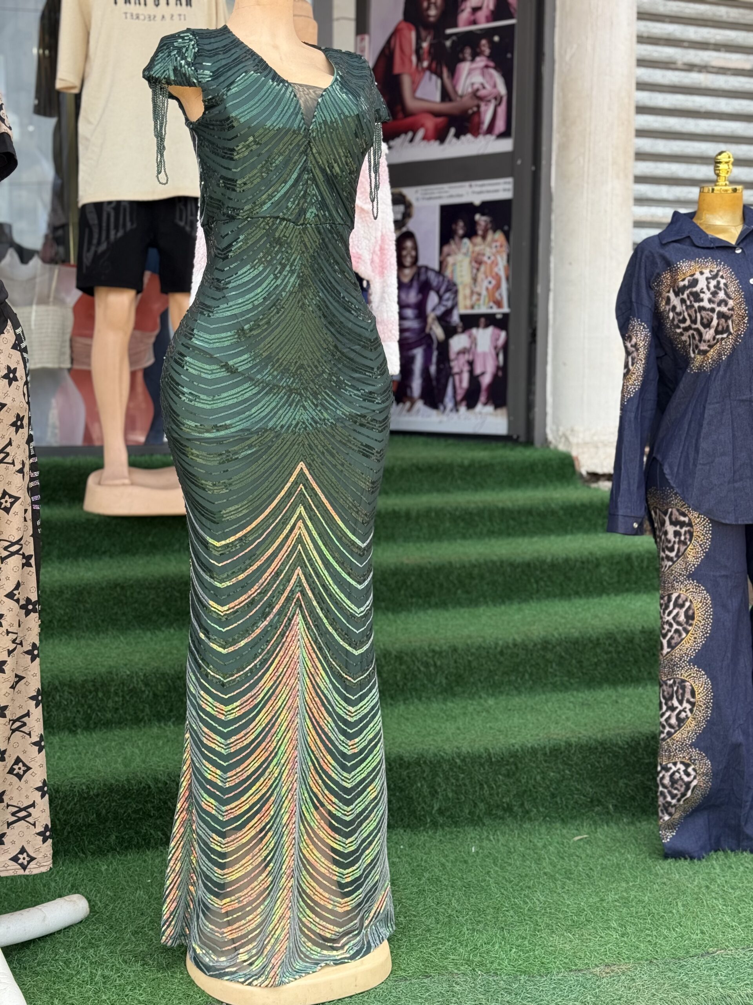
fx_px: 1392
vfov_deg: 39.7
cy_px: 502
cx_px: 376
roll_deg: +0.1
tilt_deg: -4.0
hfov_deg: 30.3
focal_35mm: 48
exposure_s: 1/1027
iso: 100
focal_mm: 6.76
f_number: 1.78
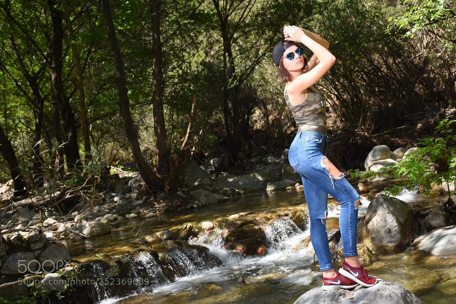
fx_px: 608
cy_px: 152
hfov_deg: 41.1
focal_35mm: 48
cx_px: 228
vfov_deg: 28.1
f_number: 4
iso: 320
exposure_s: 1/1000
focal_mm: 32
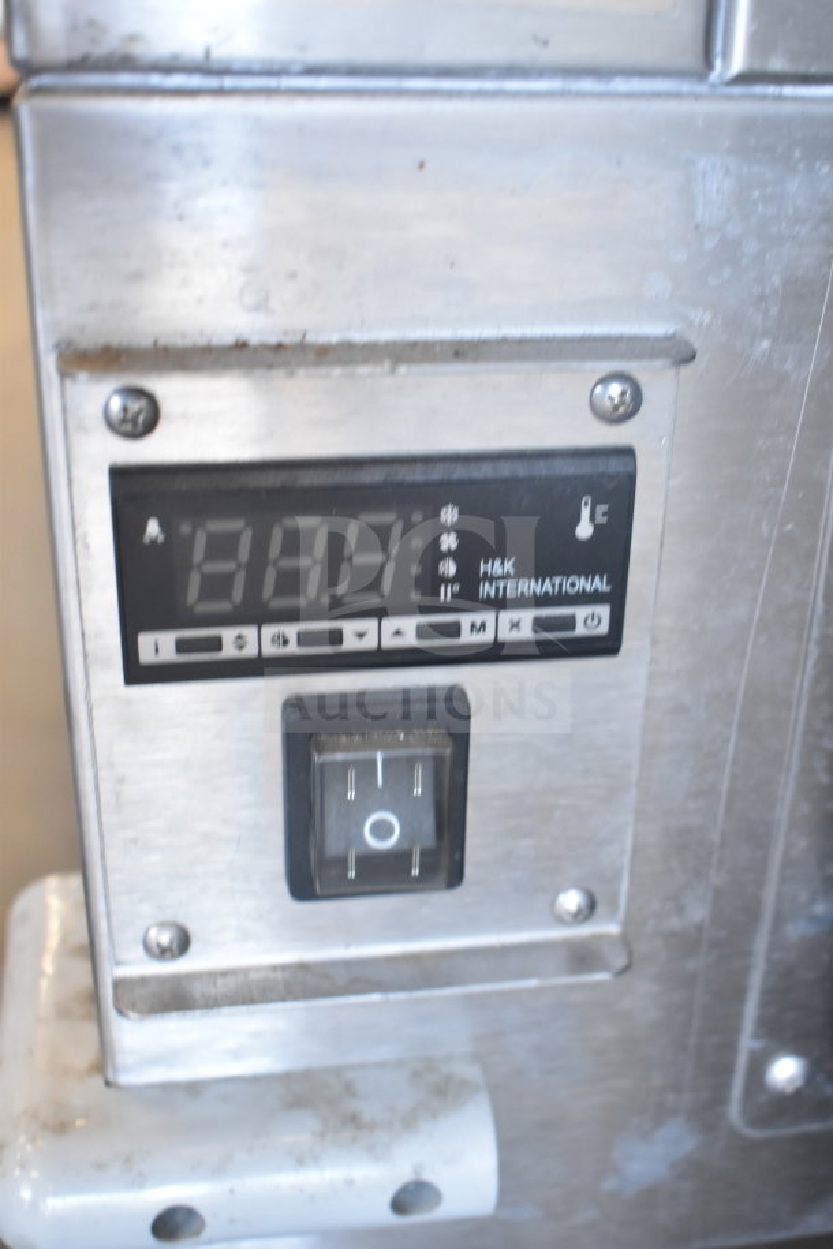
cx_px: 416
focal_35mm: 44
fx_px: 1510
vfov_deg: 45.0
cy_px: 624
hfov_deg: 30.8
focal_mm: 29
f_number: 4.2
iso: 1800
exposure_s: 1/50
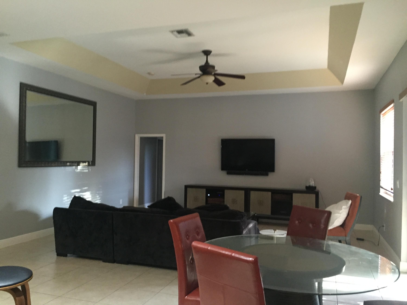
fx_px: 341
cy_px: 152
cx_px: 204
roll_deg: -1.8
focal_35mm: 29
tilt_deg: +2.2
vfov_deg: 48.2
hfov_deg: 61.7
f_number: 2.2
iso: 250
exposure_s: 1/15
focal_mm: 4.15
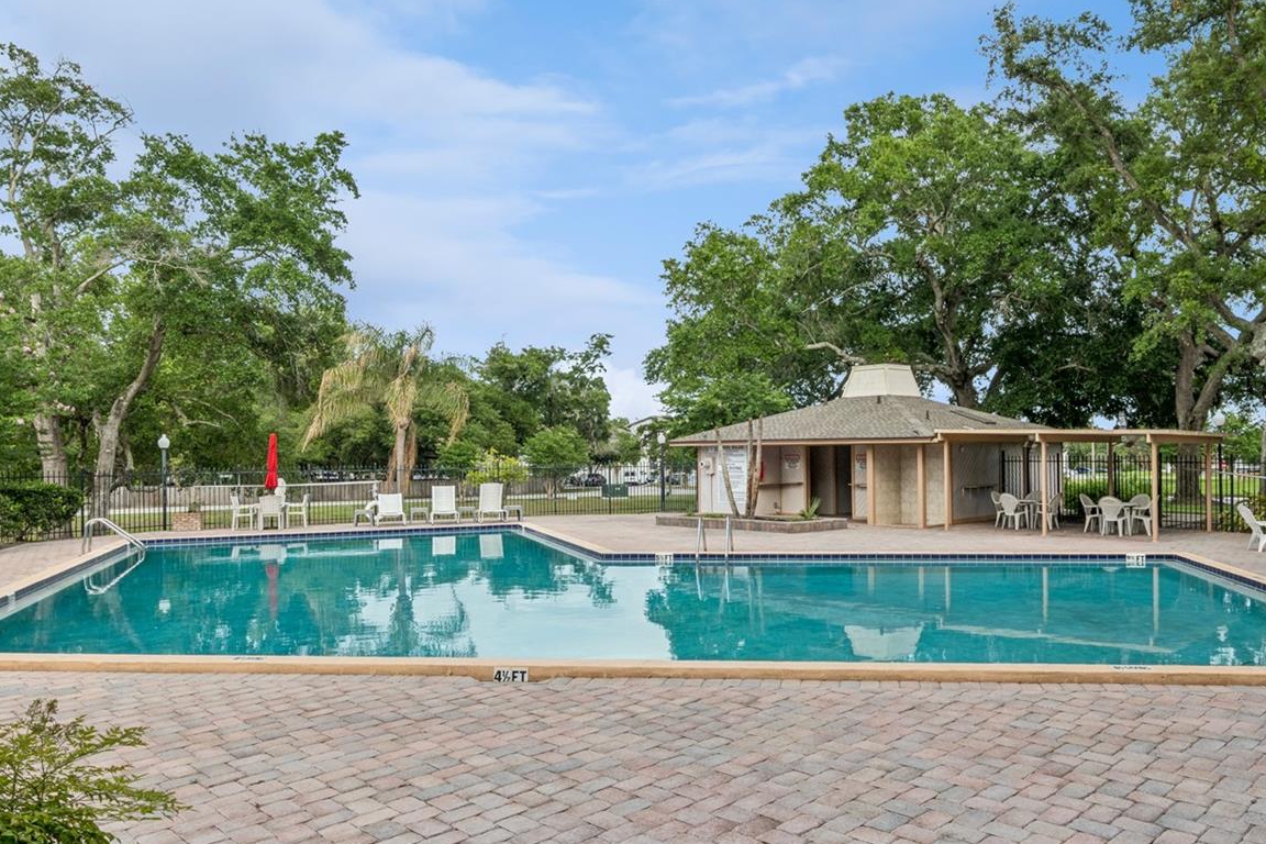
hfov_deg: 70.6
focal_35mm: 25
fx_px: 879
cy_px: 442
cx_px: 775
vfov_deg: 51.3
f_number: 18
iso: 200
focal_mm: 18
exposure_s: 1/40
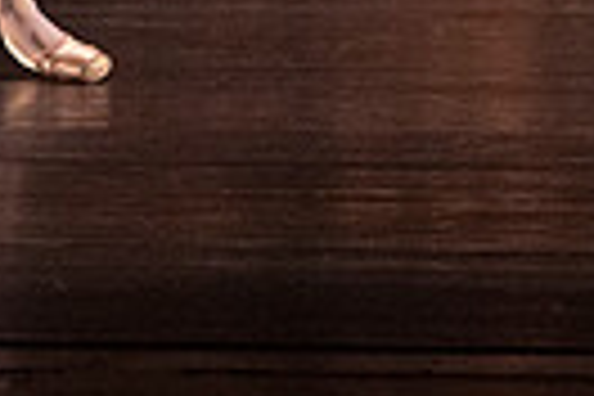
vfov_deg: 0.9
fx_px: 24385
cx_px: 9
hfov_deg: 1.4
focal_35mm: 1478
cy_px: -380
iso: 20000
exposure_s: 1/400
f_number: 5.6
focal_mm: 336
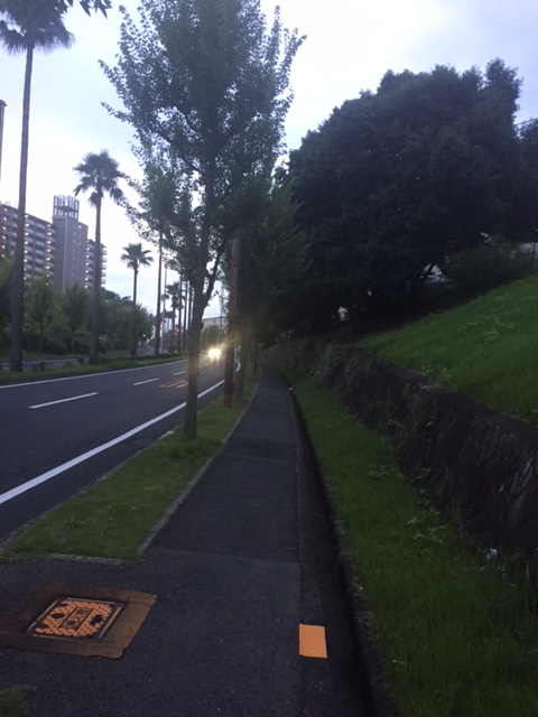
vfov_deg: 61.7
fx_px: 601
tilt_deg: +2.4
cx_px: 269
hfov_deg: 48.2
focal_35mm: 29
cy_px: 358
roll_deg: -2.4
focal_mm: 4.15
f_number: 2.2
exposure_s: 1/30
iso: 160
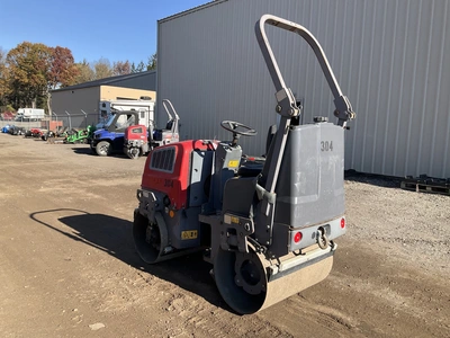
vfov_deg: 48.2
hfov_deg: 61.7
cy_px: 169
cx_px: 225
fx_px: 377
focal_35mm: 29
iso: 25
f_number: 1.8
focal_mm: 3
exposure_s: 1/929
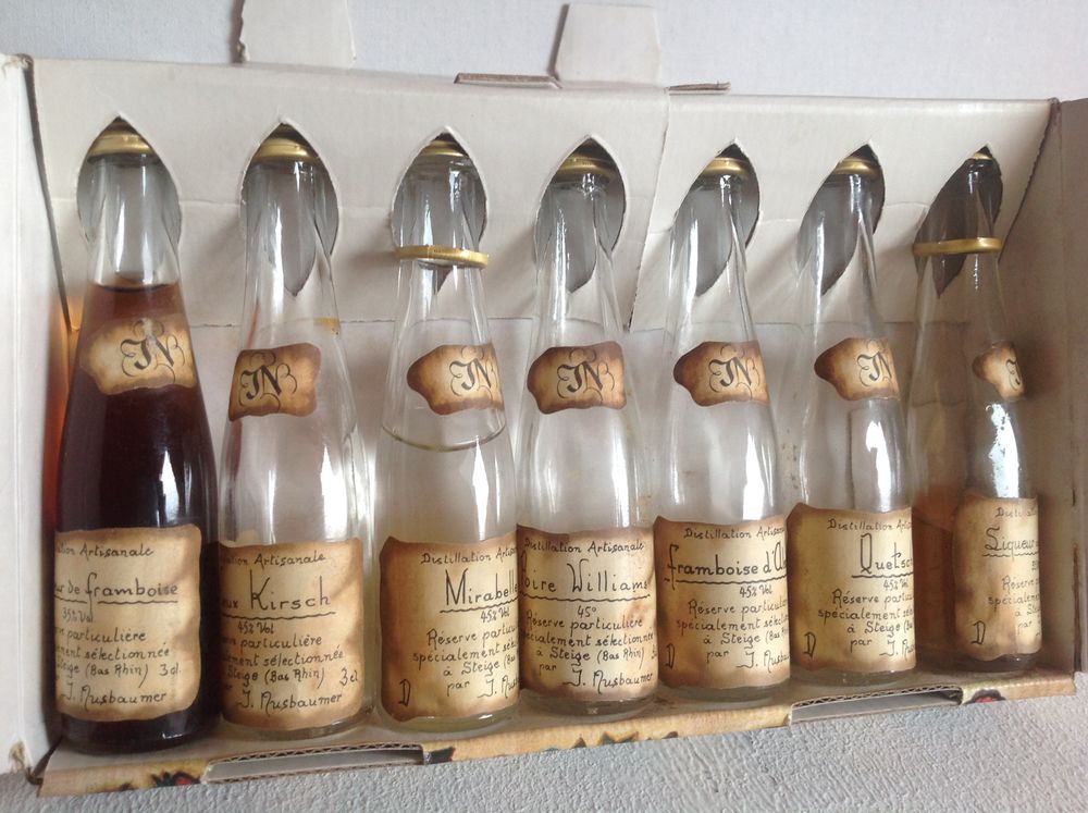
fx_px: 1098
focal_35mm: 35
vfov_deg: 40.6
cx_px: 544
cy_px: 406
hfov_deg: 52.7
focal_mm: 4.28
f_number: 2.4
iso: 64
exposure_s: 1/15
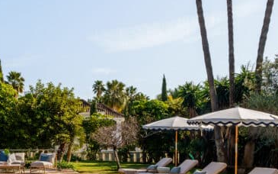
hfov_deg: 41.0
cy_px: 131
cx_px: -18
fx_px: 303
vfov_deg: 31.4
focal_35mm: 40
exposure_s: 1/200
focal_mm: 14
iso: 100
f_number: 8
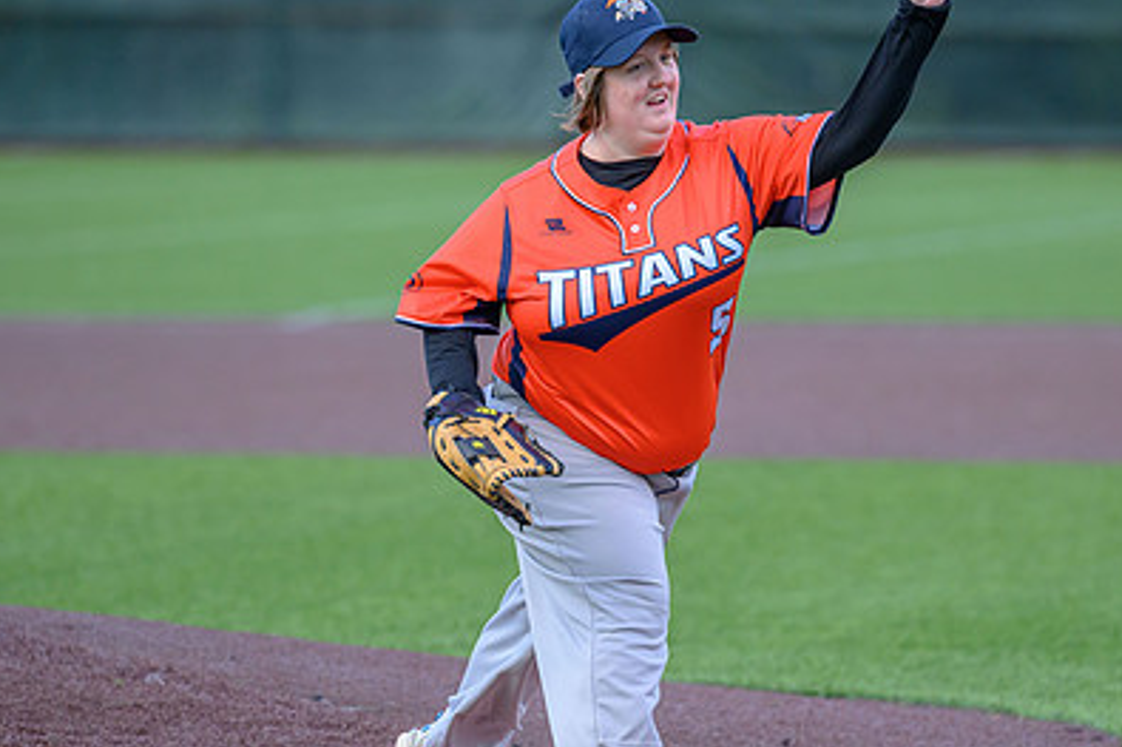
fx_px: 11744
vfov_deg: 3.6
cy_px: 406
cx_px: 634
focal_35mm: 377
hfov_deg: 5.5
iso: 900
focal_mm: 200
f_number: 3.2
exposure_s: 1/2000
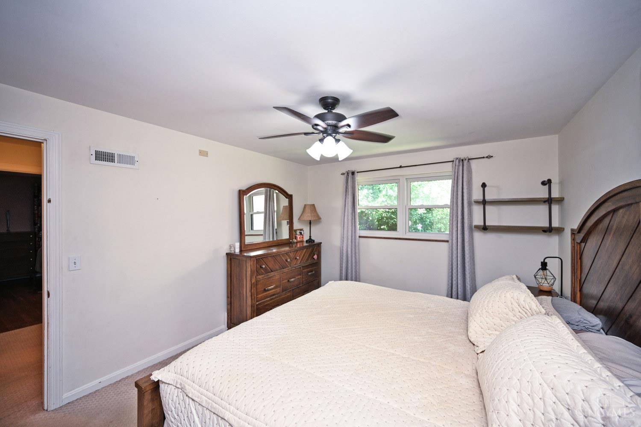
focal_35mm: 14
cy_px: 214
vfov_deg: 81.2
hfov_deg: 104.3
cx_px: 320
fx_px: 249
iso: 450
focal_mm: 14
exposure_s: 1/60
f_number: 4
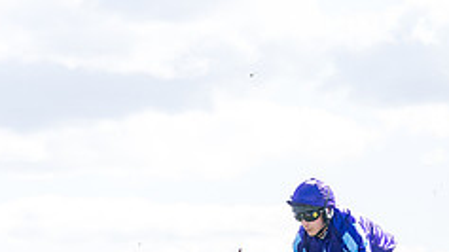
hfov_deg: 10.2
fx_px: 2487
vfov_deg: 5.7
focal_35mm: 209
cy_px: 396
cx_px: 511
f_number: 4
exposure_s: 1/1600
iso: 400
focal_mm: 70
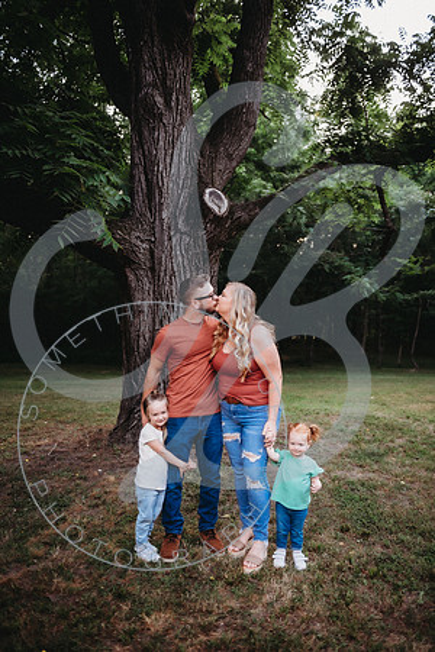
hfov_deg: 49.6
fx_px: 471
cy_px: 326
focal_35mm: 26
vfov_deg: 69.4
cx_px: 218
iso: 250
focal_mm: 26
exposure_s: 1/200
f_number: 2.8
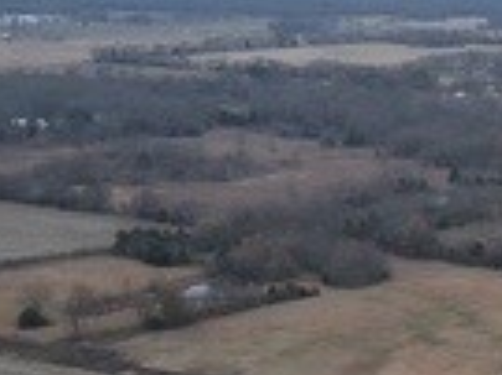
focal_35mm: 114
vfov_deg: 12.6
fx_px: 1652
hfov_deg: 15.2
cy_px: 468
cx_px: 878
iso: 140
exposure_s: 1/160
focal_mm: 6.72
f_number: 1.7
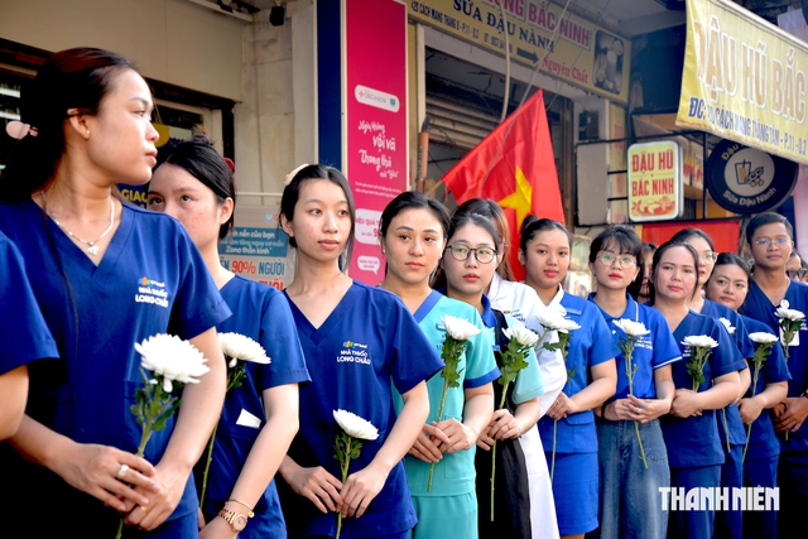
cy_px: 270
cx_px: 404
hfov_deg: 36.2
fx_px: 1235
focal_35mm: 55
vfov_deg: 24.6
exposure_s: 1/125
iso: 140
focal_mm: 55
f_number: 4.5
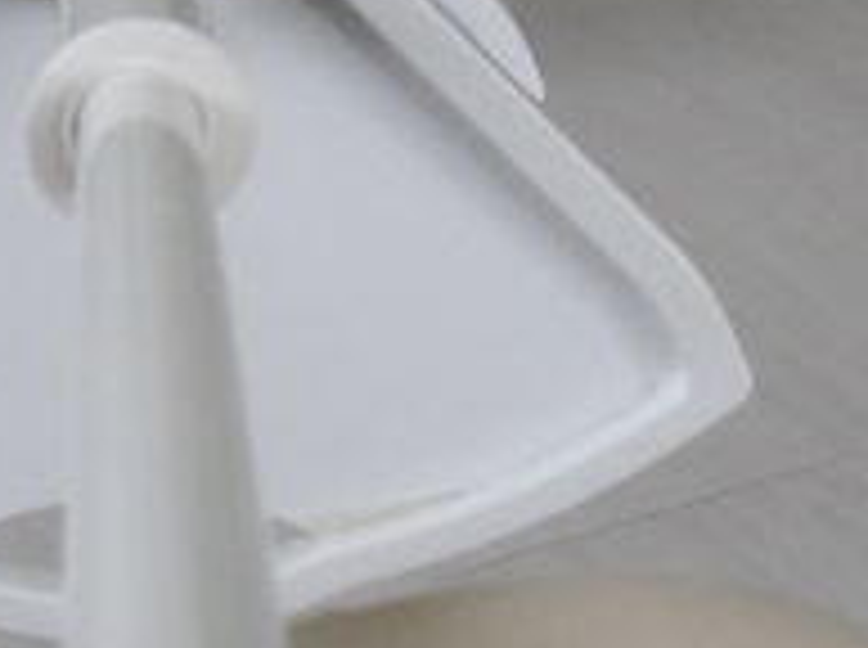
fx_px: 3379
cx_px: 890
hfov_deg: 14.4
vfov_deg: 10.9
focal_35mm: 135
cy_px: 216
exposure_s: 1/30
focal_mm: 4.9
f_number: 3.3
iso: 320
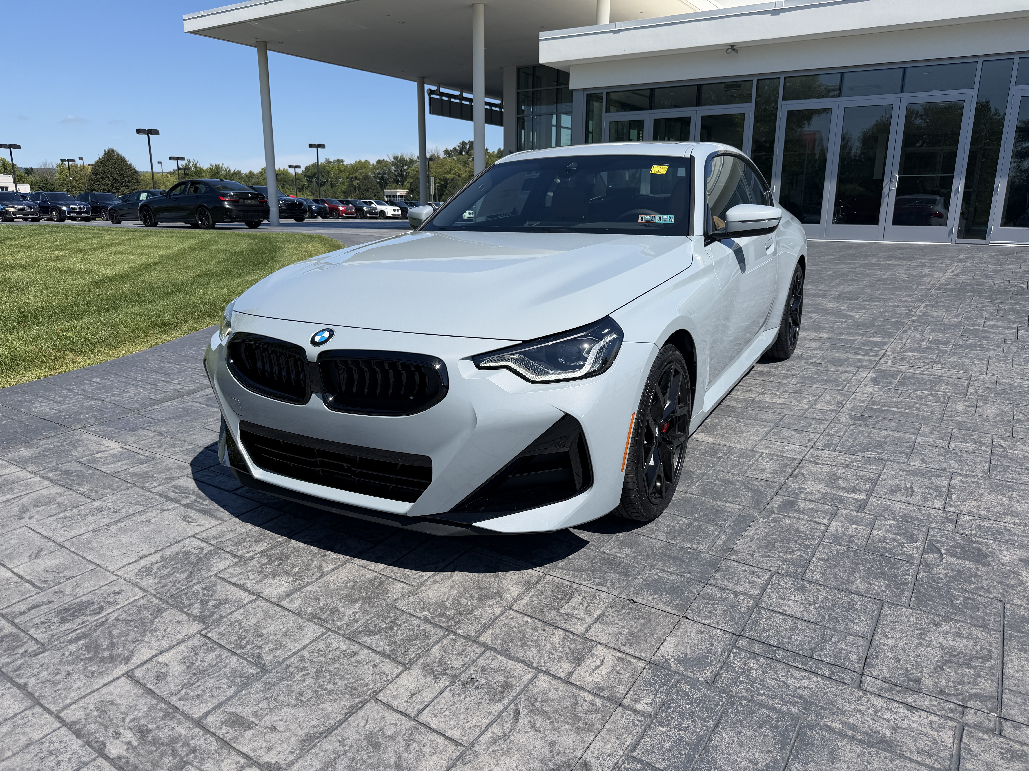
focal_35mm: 24
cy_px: 386
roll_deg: -0.5
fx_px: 713
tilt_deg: -13.9
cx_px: 514
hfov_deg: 71.6
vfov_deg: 56.8
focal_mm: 6.76
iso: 80
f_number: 1.78
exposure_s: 1/5319
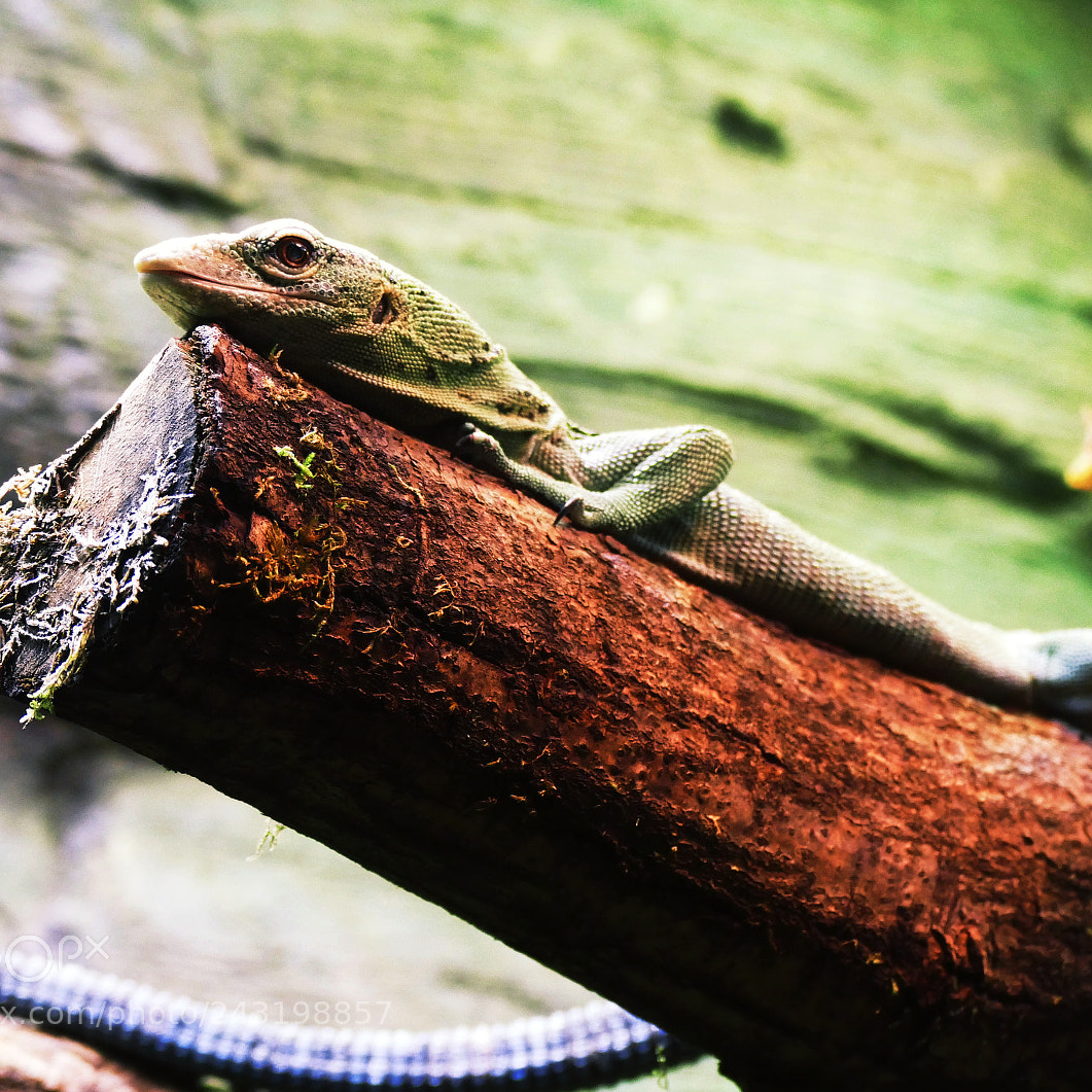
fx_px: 6817
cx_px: 677
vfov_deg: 9.2
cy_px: 545
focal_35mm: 191
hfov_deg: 9.2
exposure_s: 1/80
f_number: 3.9
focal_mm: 54.2
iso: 1250
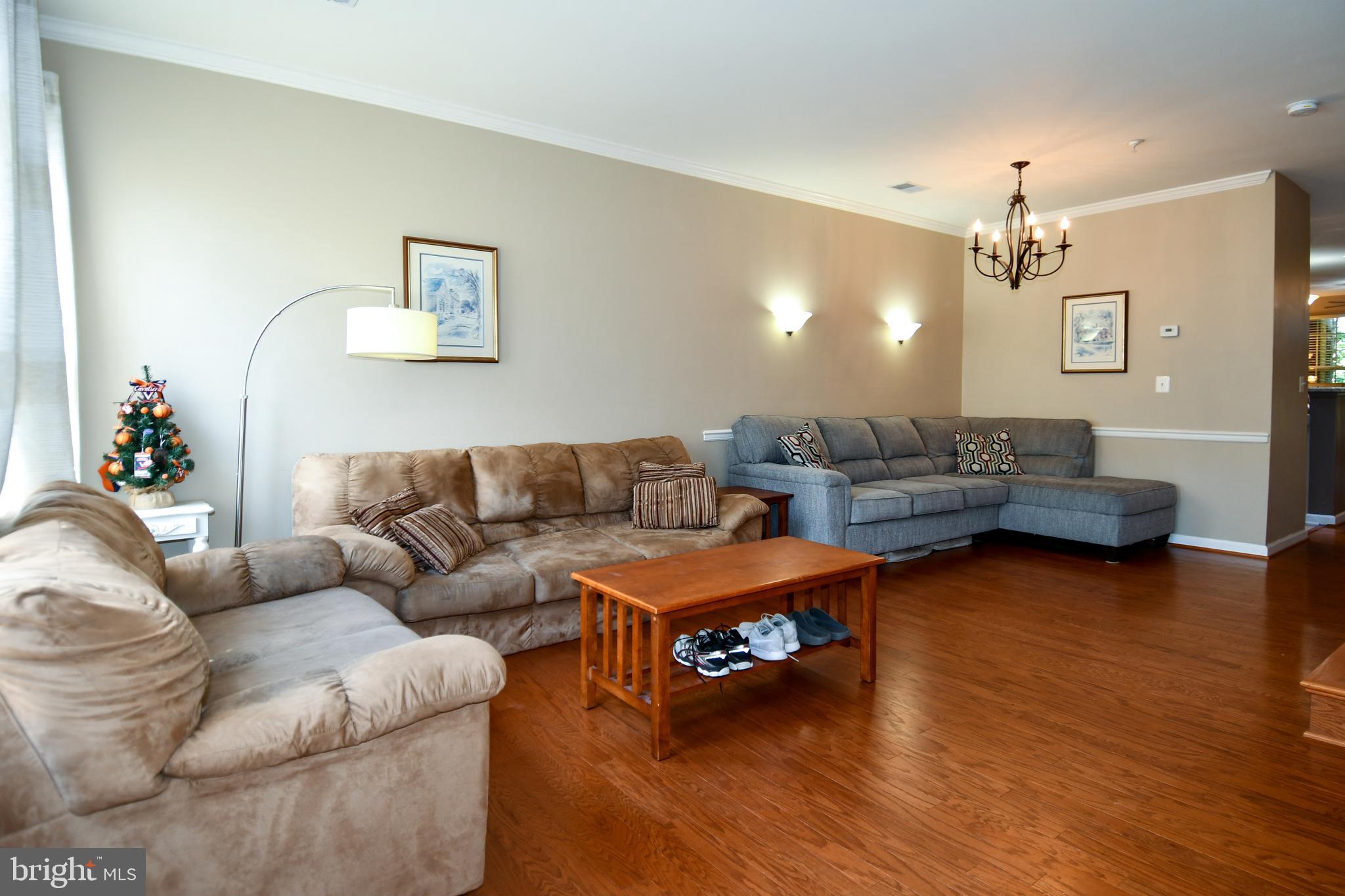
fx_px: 672
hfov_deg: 90.0
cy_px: 448
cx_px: 672
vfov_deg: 67.4
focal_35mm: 18
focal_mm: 12
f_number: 4
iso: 320
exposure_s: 1/60
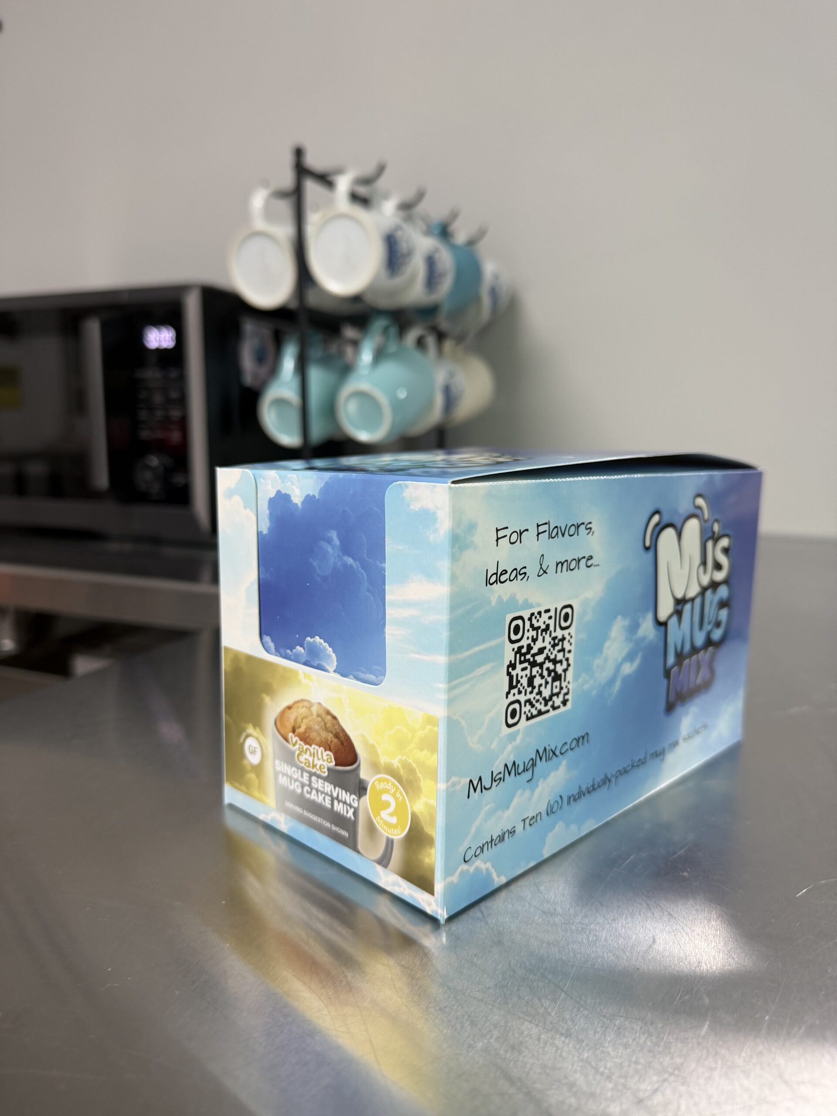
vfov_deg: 71.6
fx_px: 774
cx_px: 418
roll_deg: -0.4
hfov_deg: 56.8
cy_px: 558
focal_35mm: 24
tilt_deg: -9.2
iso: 160
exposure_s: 1/60
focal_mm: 6.76
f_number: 1.78
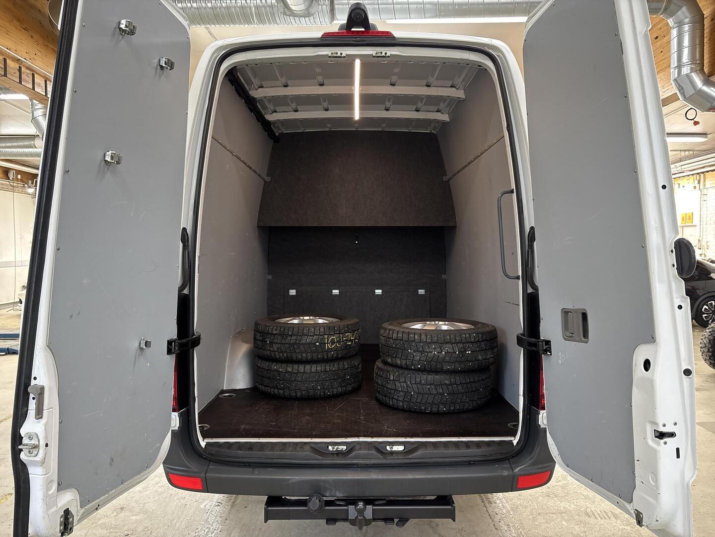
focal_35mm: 26
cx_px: 358
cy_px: 268
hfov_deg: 67.3
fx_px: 537
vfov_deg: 53.1
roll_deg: -0.2
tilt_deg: -2.4
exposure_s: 1/50
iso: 160
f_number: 1.6
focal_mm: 5.96
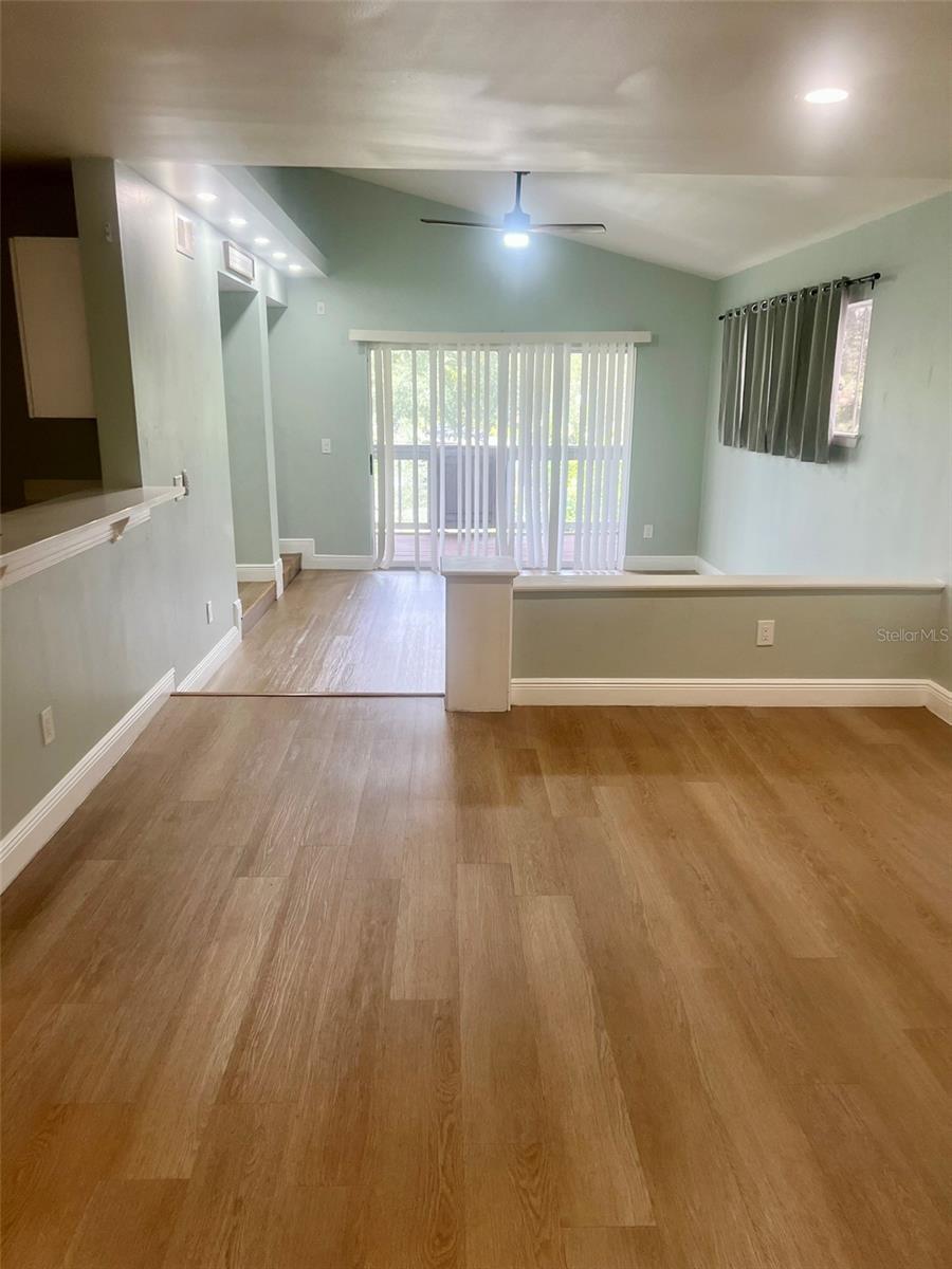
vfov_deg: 67.3
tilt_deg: -14.0
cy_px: 634
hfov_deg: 53.1
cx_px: 476
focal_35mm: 26
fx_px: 953
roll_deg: -0.7
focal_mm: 5.7
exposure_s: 1/120
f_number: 1.5
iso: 100
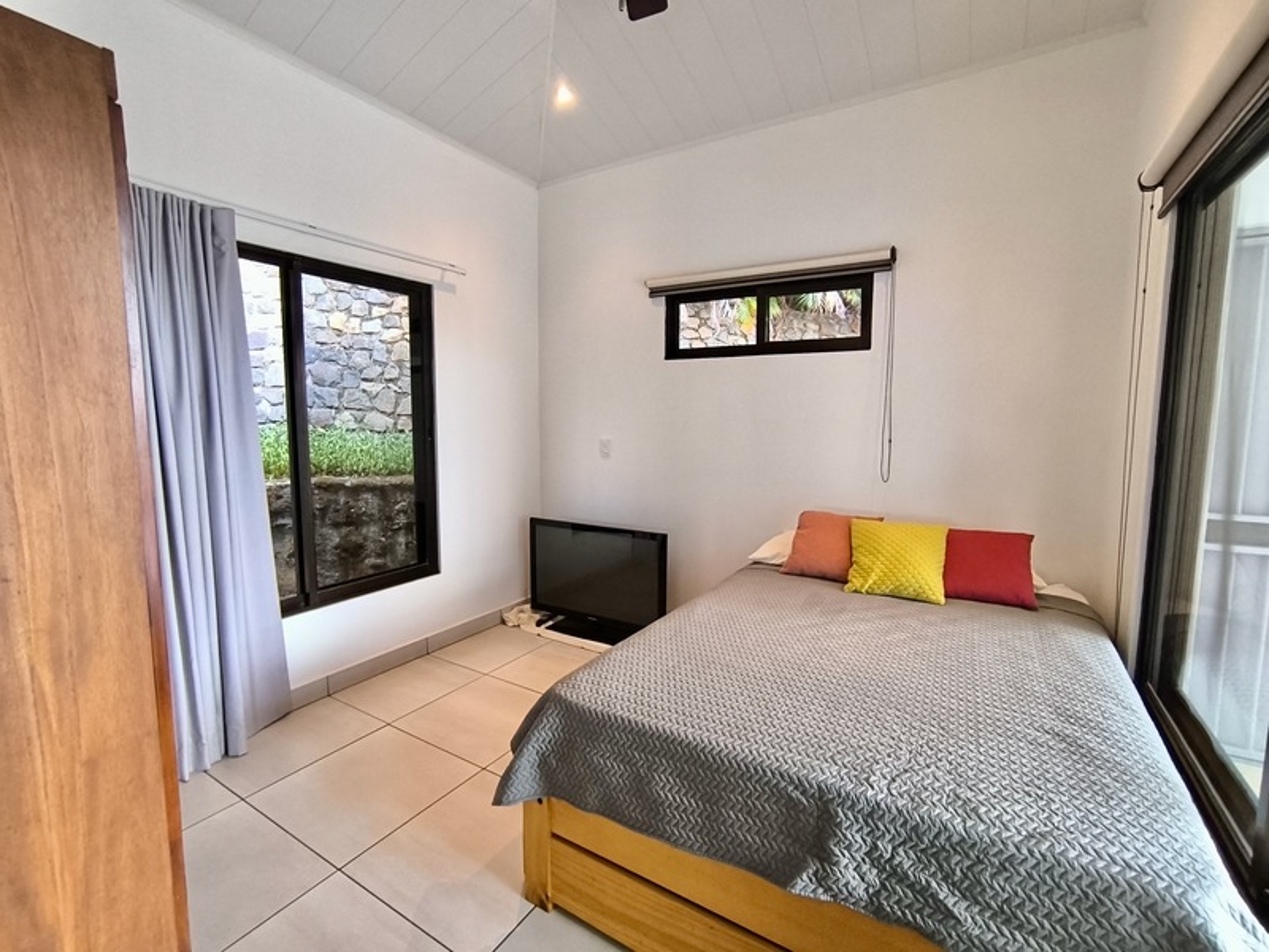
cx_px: 634
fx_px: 587
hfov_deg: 94.5
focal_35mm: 16
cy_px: 476
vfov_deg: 78.1
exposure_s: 1/33.3
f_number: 2.2
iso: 320
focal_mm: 1.65
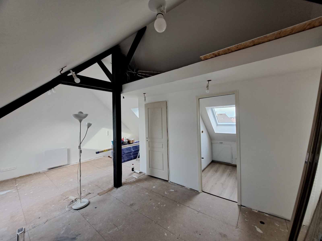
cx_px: 161
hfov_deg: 106.2
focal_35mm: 13
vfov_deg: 89.9
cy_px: 120
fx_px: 121
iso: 160
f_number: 2.2
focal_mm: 1.74
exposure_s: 1/50
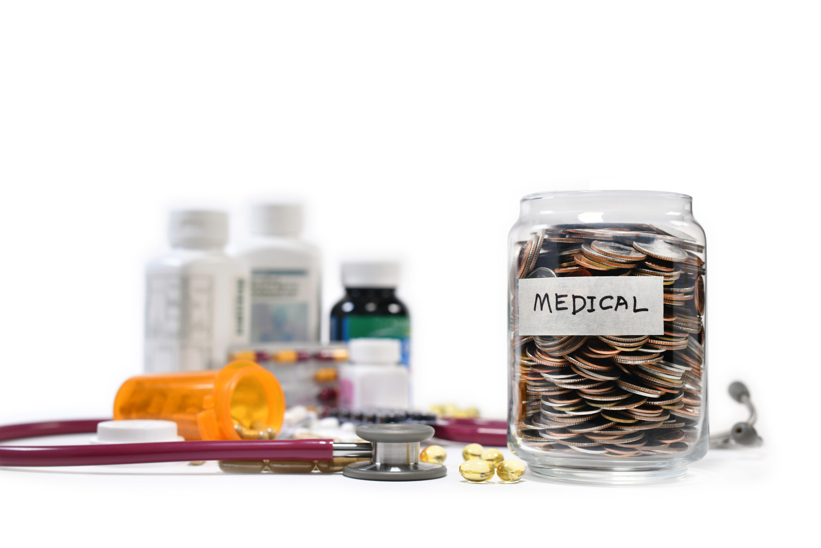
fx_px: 1140
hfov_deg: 39.6
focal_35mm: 50
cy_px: 274
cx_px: 410
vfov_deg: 27.0
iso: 100
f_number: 5.6
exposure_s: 1/80
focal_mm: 50
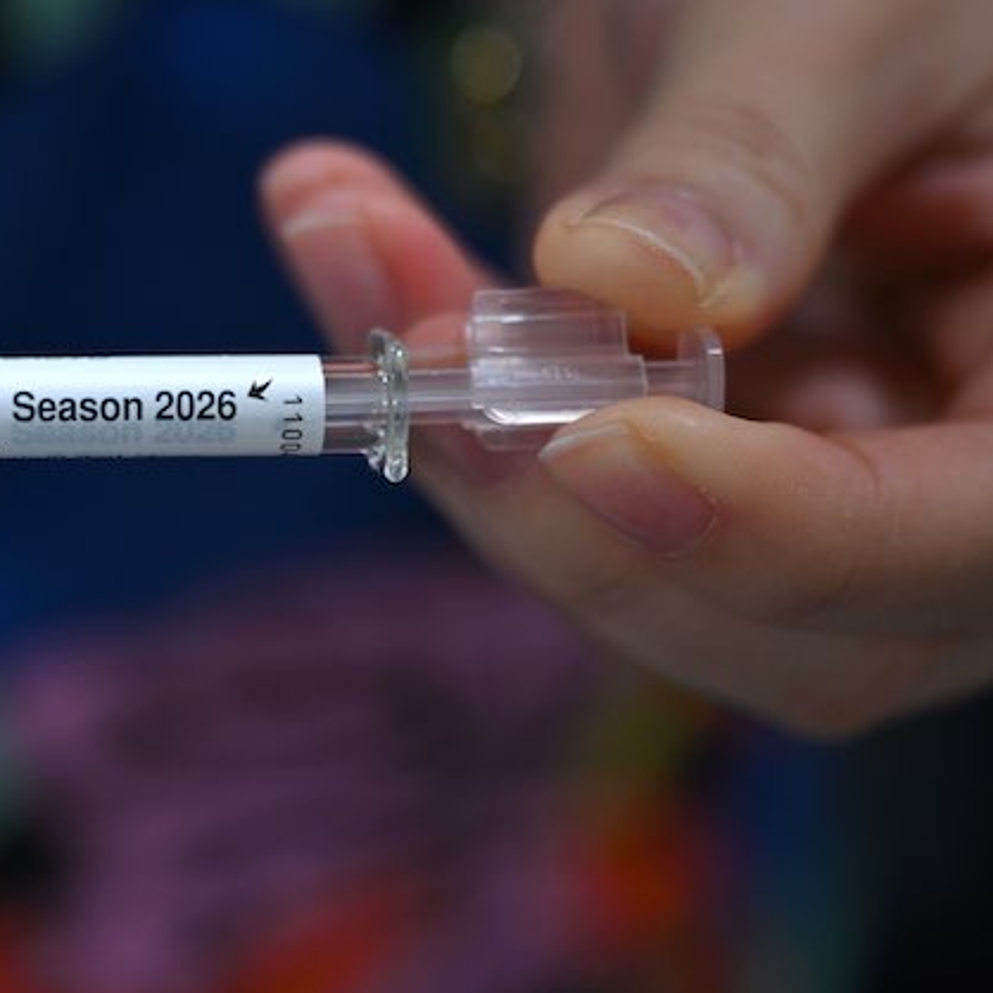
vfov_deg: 14.6
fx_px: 3862
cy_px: 314
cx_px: -24
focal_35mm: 119
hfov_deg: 14.4
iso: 400
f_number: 3.2
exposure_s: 1/200
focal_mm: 65
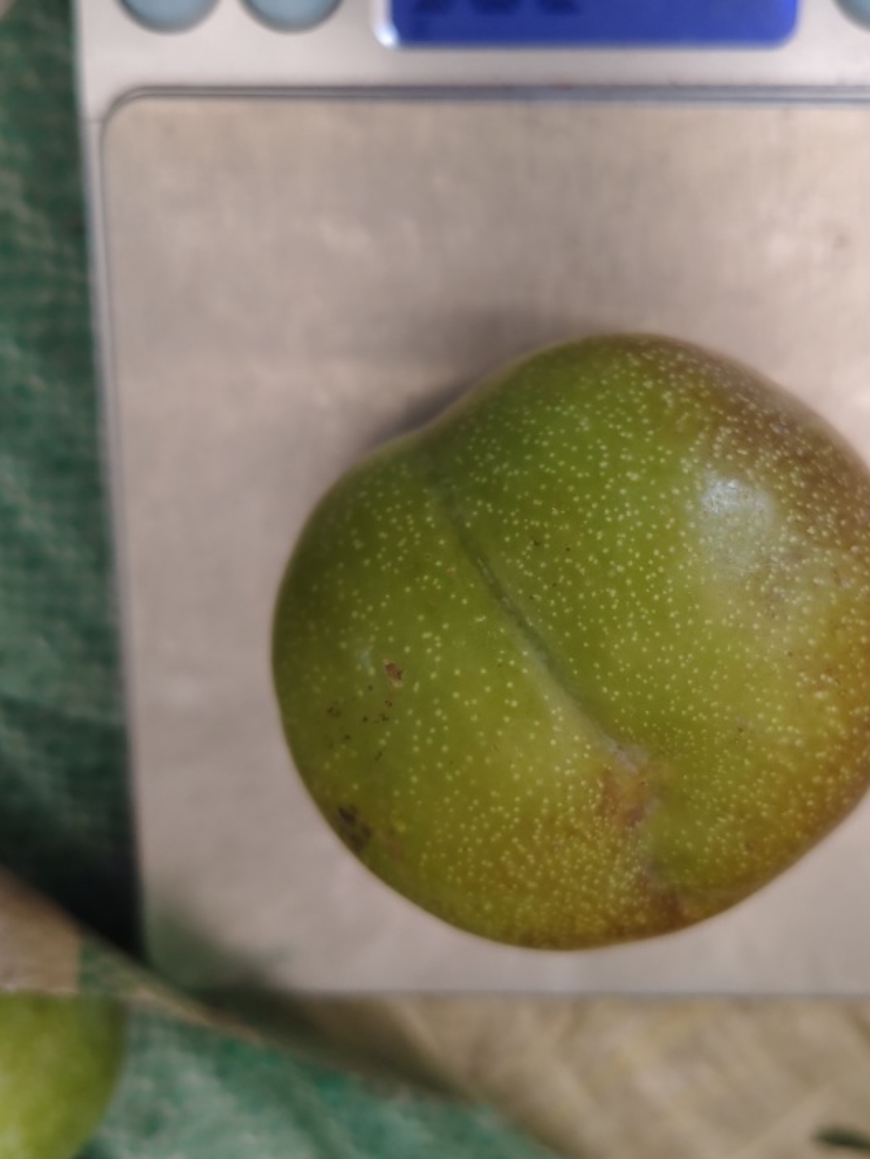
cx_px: 490
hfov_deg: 40.6
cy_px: 525
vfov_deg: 52.5
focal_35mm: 35
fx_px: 1173
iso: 214
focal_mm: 5.56
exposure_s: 1/100
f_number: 1.88
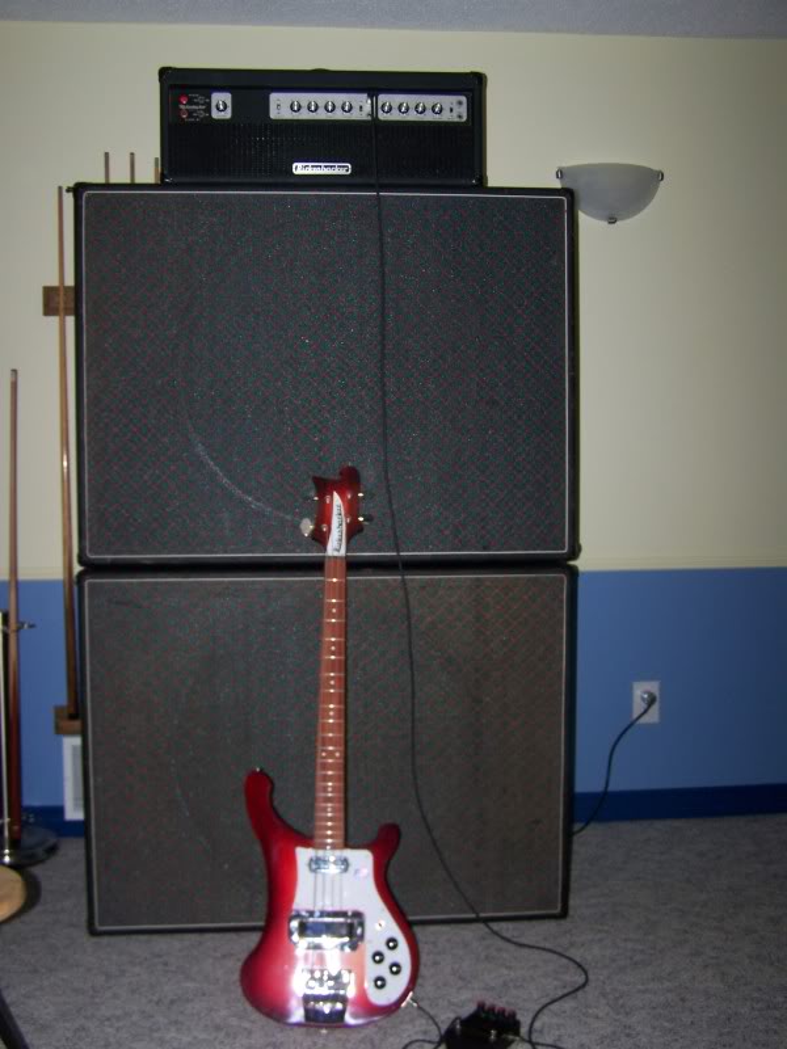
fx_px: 1152
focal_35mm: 38
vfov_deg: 49.0
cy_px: 524
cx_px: 394
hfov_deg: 37.7
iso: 80
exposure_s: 1/60
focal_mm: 6.3
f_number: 2.8
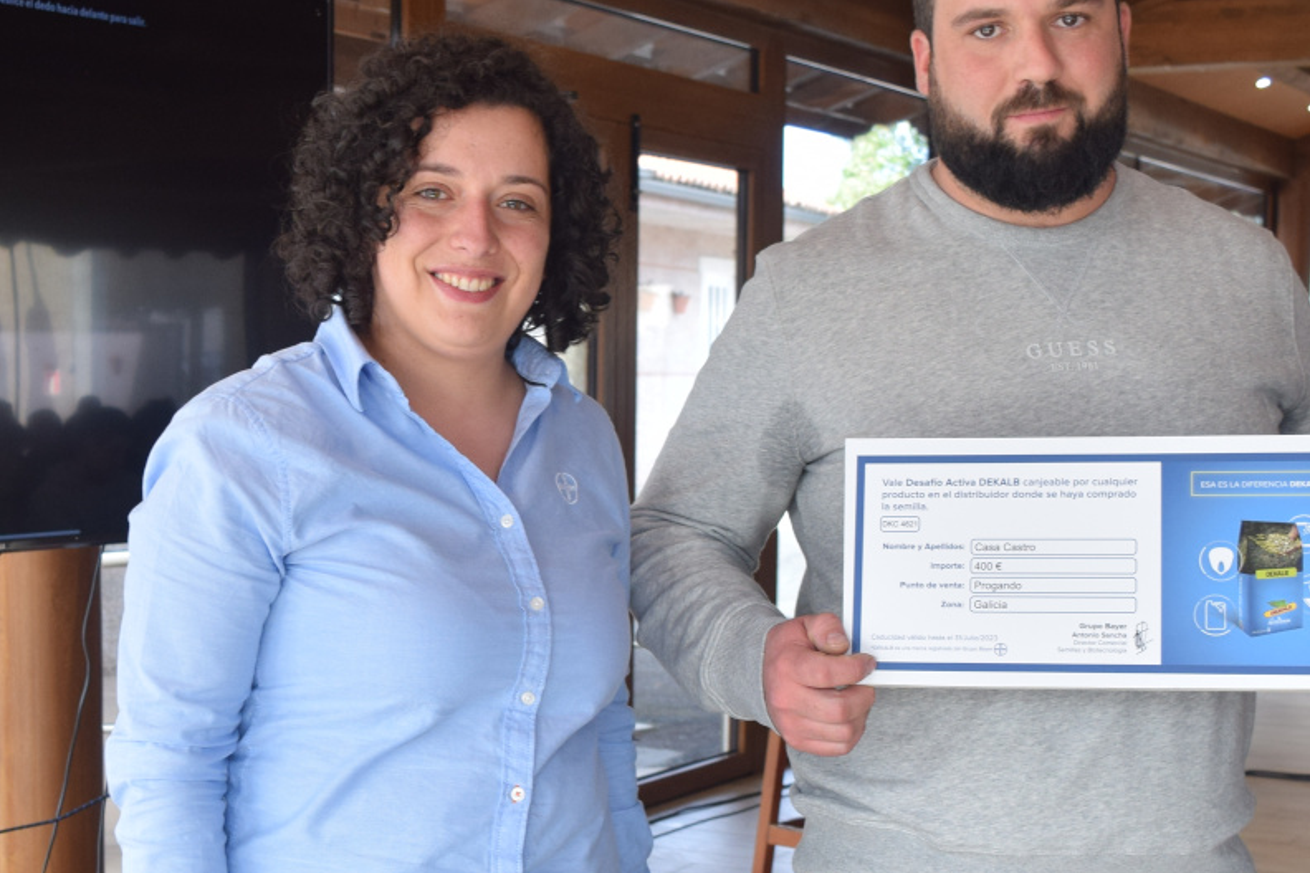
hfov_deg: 39.4
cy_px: 527
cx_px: 509
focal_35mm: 50
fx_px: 1819
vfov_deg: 26.9
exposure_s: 1/125
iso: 400
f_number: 5.6
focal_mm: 20
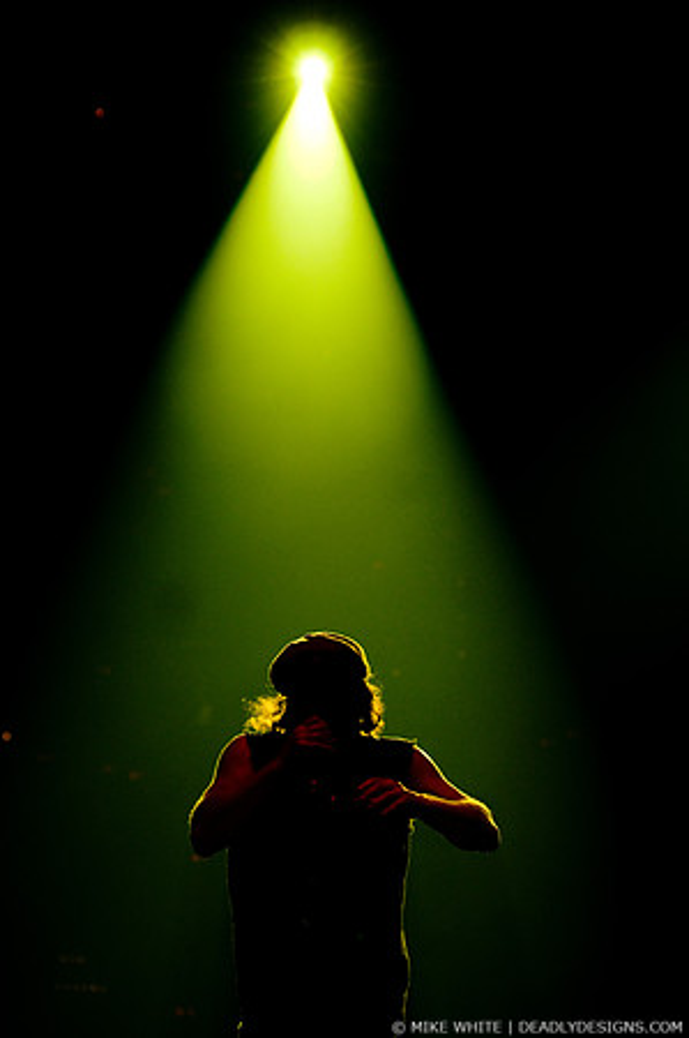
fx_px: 3453
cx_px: 344
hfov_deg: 11.4
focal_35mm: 120
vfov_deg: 17.1
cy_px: 519
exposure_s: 1/250
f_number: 4
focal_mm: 80
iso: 800
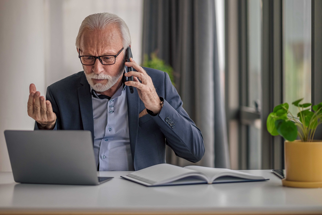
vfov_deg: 14.6
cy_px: 101
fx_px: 841
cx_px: 144
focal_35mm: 94
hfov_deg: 21.7
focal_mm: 85
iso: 250
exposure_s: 1/1250
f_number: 2
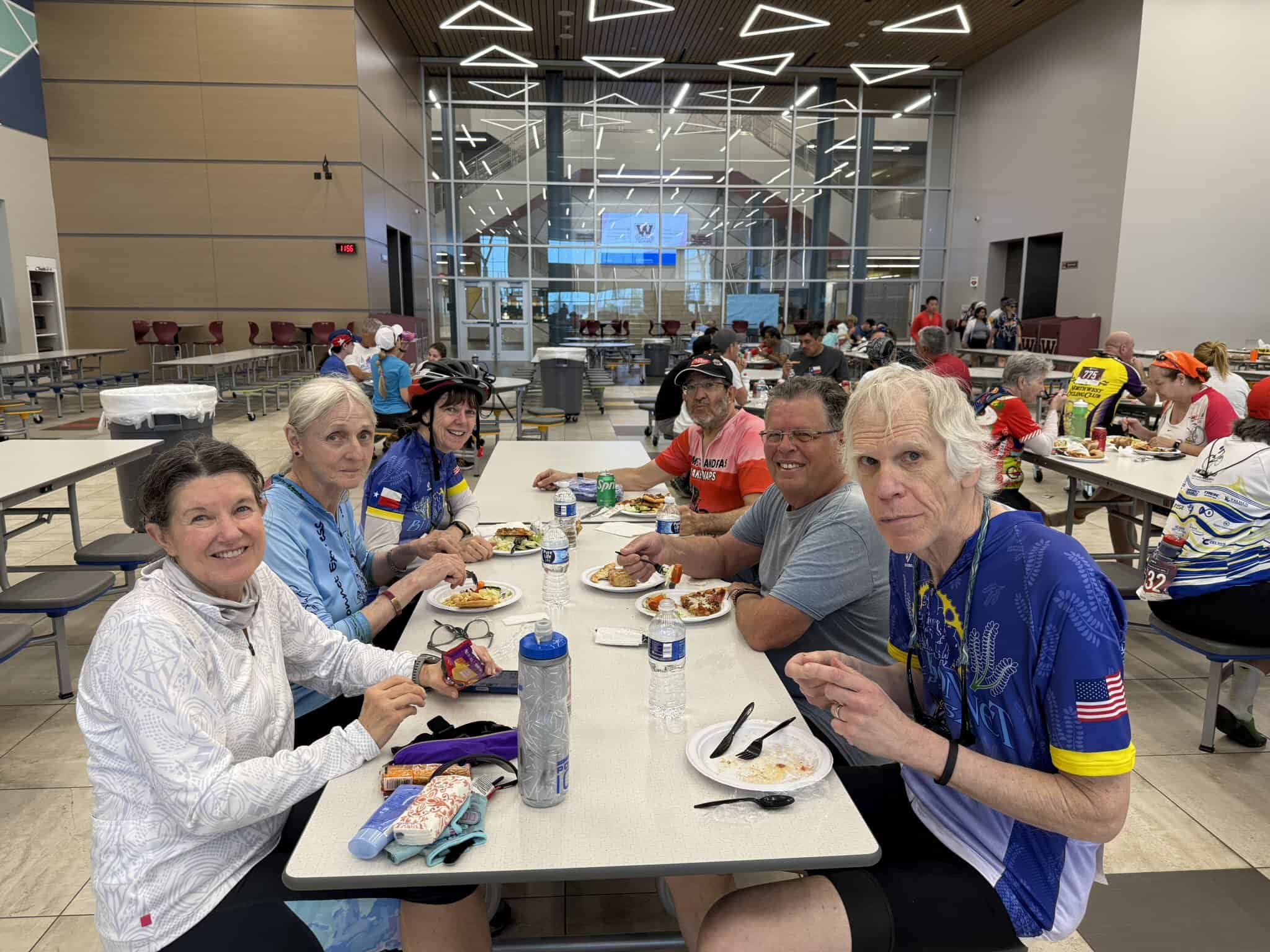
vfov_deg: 56.8
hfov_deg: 71.6
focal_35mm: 24
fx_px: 881
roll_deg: -1.4
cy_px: 476
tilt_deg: -12.5
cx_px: 635
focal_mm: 6.76
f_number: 1.78
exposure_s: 1/120
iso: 160
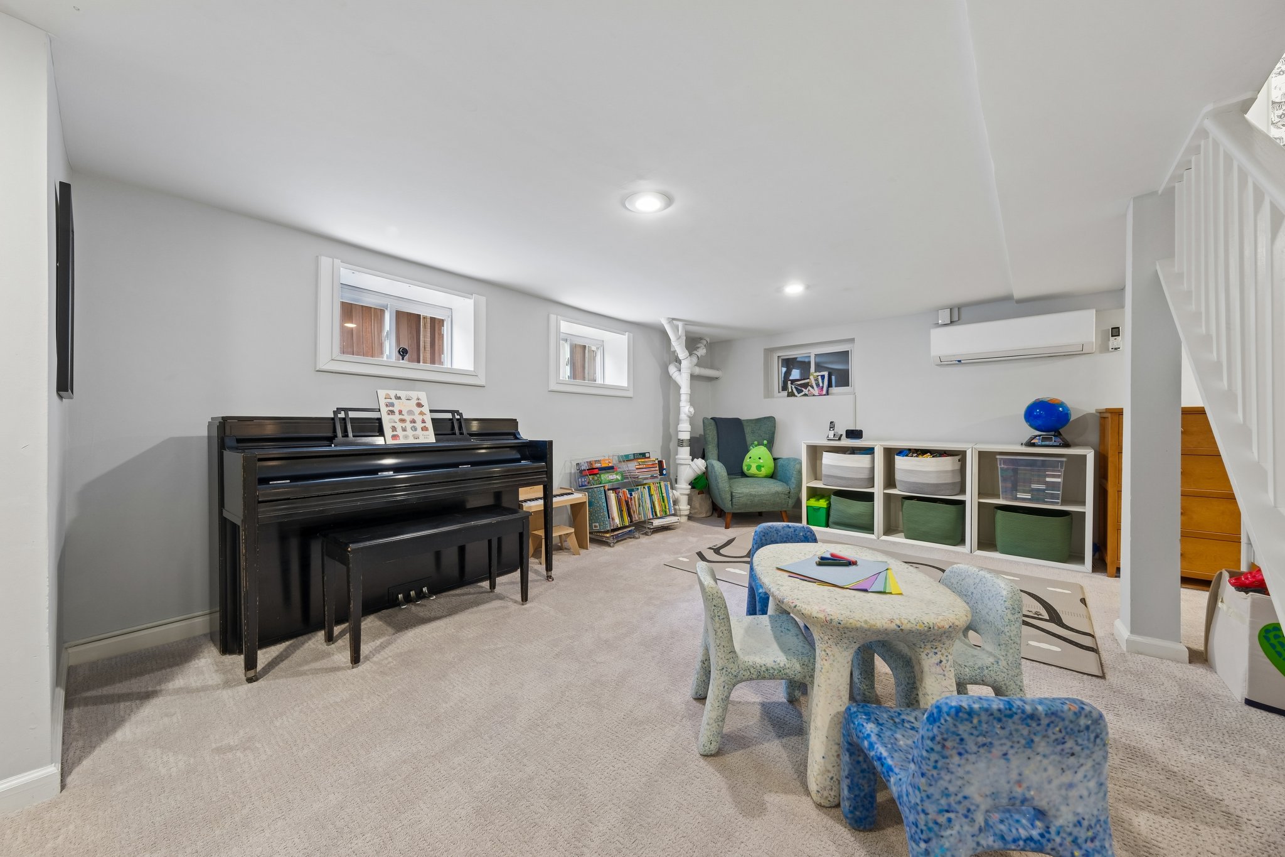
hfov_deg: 112.6
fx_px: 428
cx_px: 642
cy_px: 428
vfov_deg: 90.0
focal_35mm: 12
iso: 200
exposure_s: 1/2.5
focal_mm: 8.3
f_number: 8
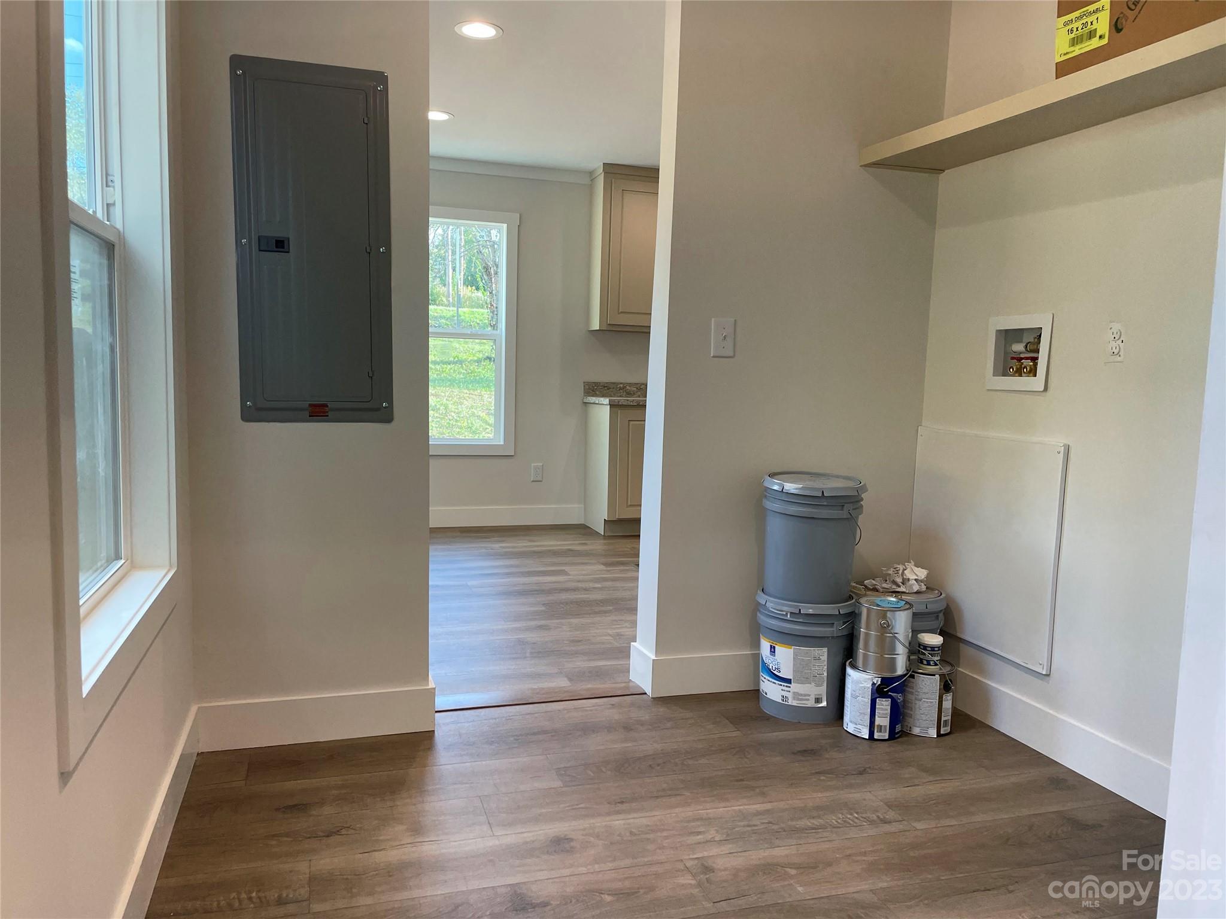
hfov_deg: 67.3
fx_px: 921
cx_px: 613
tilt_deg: -6.1
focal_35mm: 26
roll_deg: -1.2
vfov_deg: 53.1
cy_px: 460
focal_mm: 4.2
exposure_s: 1/120
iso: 64
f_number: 1.6
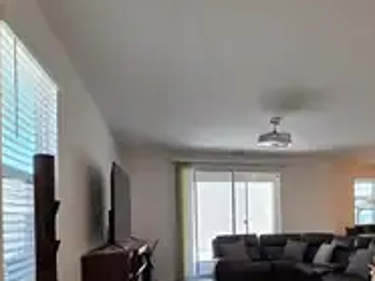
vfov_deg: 47.8
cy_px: 210
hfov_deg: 59.9
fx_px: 303
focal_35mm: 28
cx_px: 284
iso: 200
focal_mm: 2.2
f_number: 1.9
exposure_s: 1/120
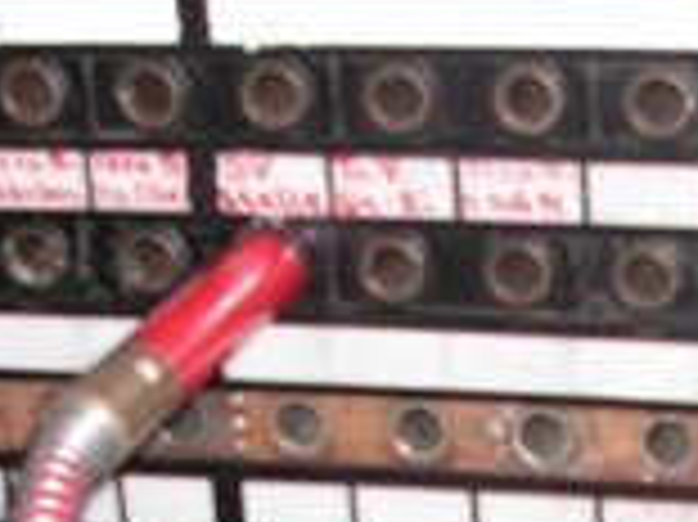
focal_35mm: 157
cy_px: 842
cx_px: 820
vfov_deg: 9.1
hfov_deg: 12.3
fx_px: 3163
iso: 160
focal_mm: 6.3
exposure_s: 1/45
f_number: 3.3
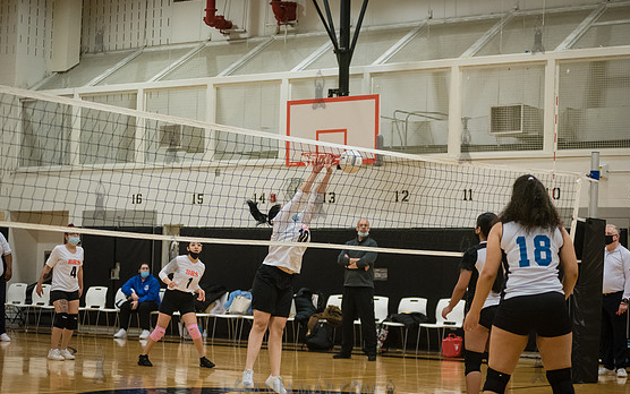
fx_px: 1460
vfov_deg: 15.4
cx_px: 318
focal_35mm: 85
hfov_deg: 24.4
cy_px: 199
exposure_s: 1/400
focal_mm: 80
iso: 5000
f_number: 3.2
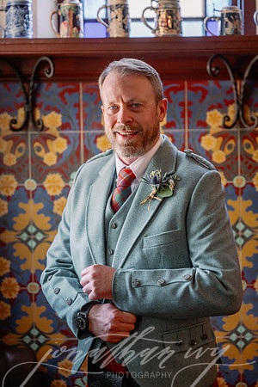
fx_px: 752
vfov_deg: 28.8
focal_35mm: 70
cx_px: 129
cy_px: 194
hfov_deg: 19.5
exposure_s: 1/125
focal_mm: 70
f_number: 2.8
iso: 1250
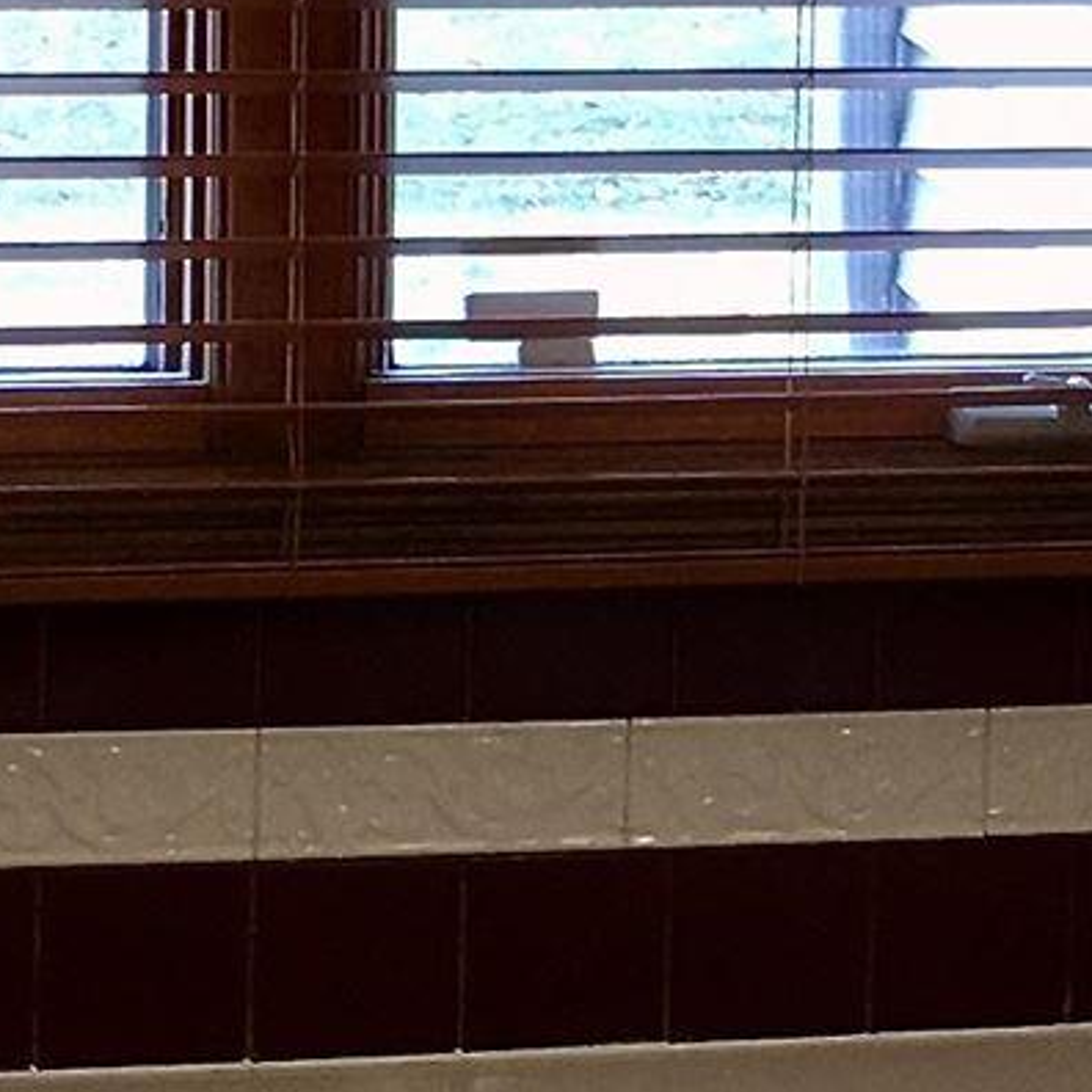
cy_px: 55
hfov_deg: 8.6
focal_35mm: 199
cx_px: 1555
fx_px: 7102
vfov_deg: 8.8
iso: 25
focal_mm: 4.15
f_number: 2.2
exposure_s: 1/60
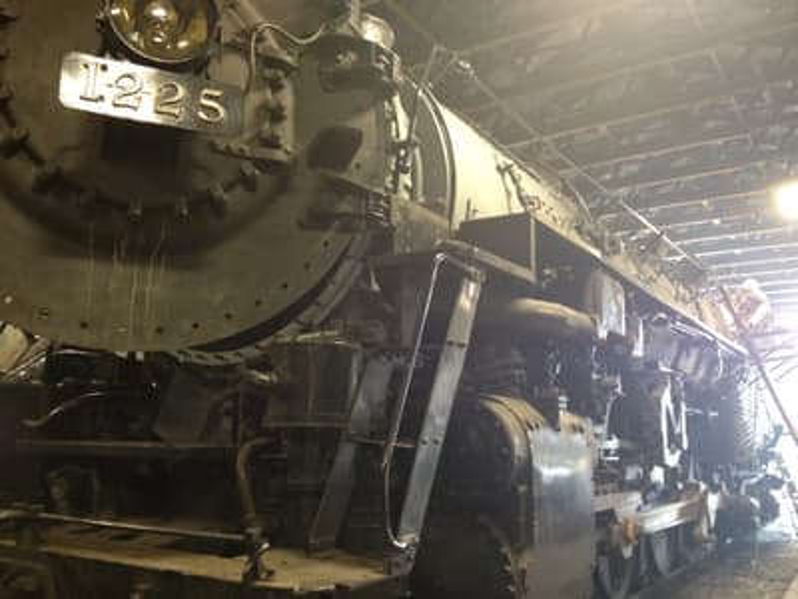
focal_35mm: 35
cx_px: 399
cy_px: 300
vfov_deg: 40.7
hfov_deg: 52.6
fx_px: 807
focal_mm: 4.28
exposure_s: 1/20
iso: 250
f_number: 2.4
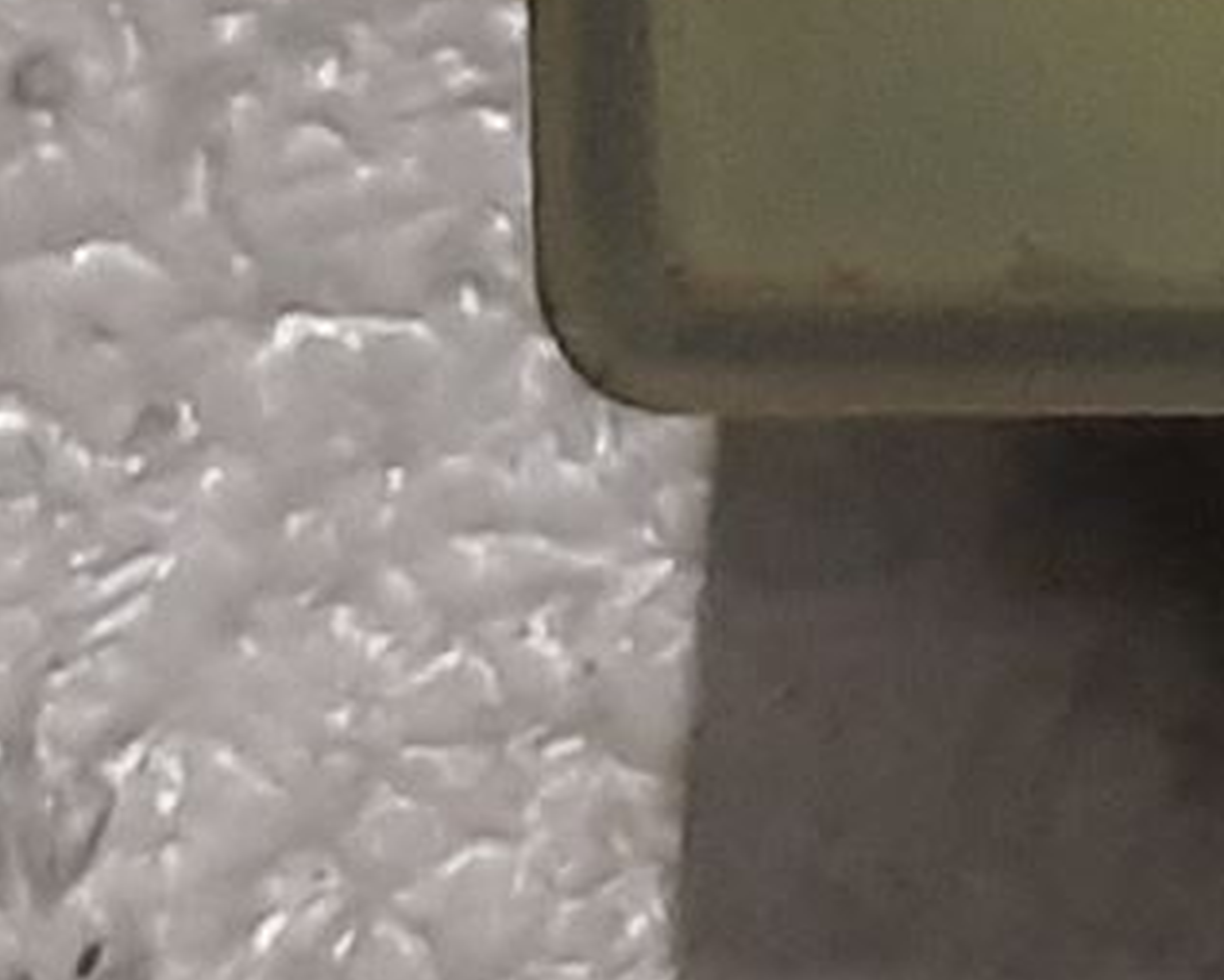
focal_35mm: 164
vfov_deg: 8.8
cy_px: -1169
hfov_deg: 10.8
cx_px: 2425
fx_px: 5945
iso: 125
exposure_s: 1/50
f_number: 1.7
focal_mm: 3.93
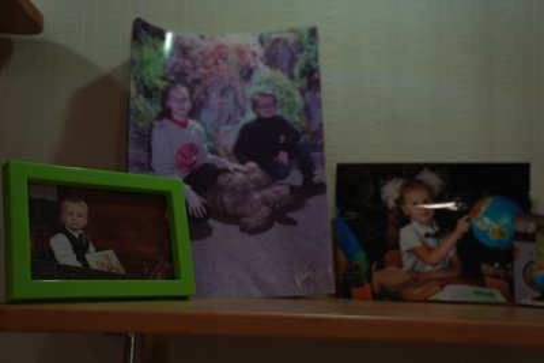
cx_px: 272
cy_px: 182
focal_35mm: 46
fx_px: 695
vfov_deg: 29.3
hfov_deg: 42.7
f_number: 2.8
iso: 1000
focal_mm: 46
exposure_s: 1/100
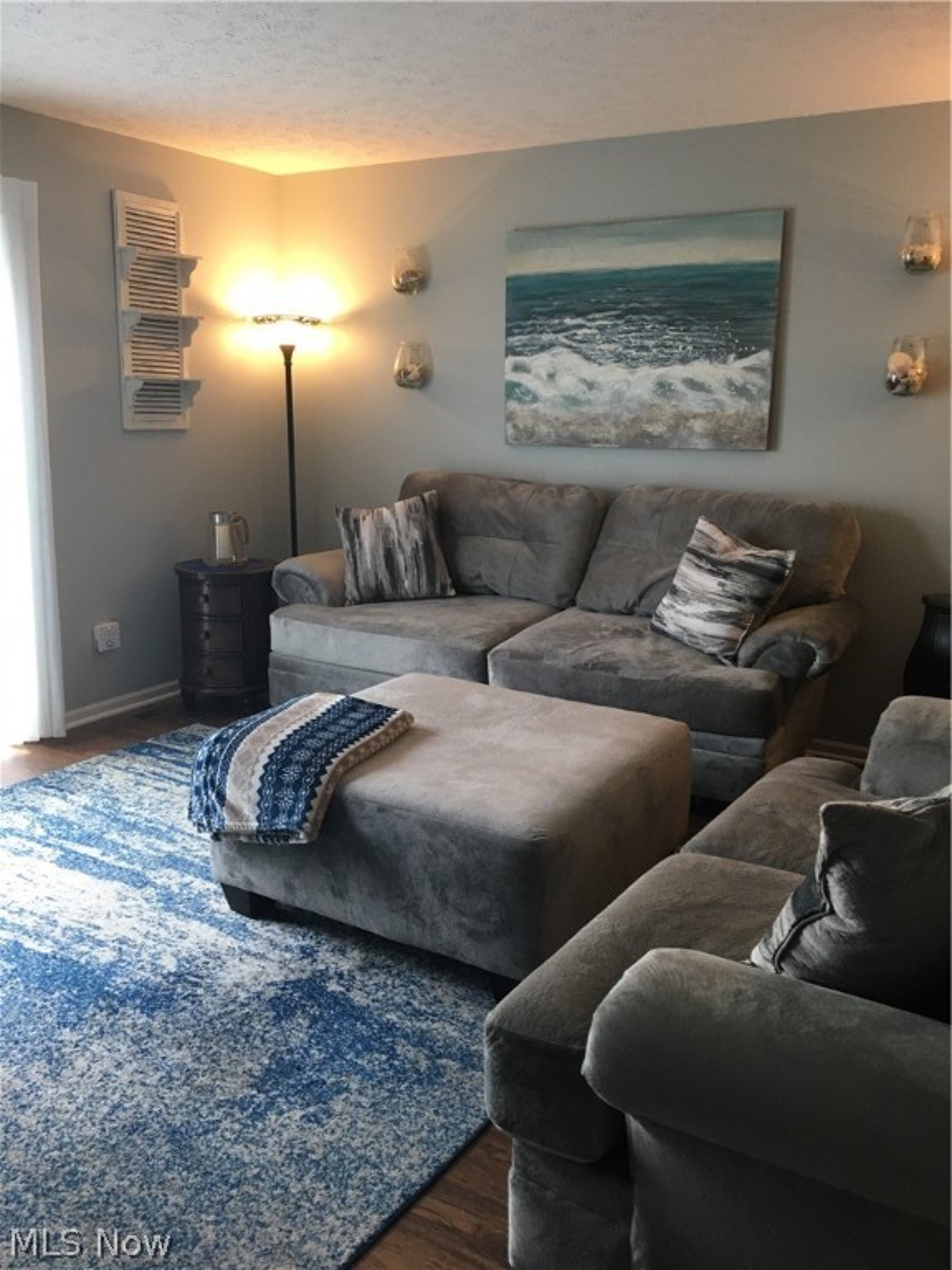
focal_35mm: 29
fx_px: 1063
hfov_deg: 48.2
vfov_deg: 61.7
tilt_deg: -14.5
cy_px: 635
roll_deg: -1.4
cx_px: 476
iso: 100
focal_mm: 4.15
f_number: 2.2
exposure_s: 1/30
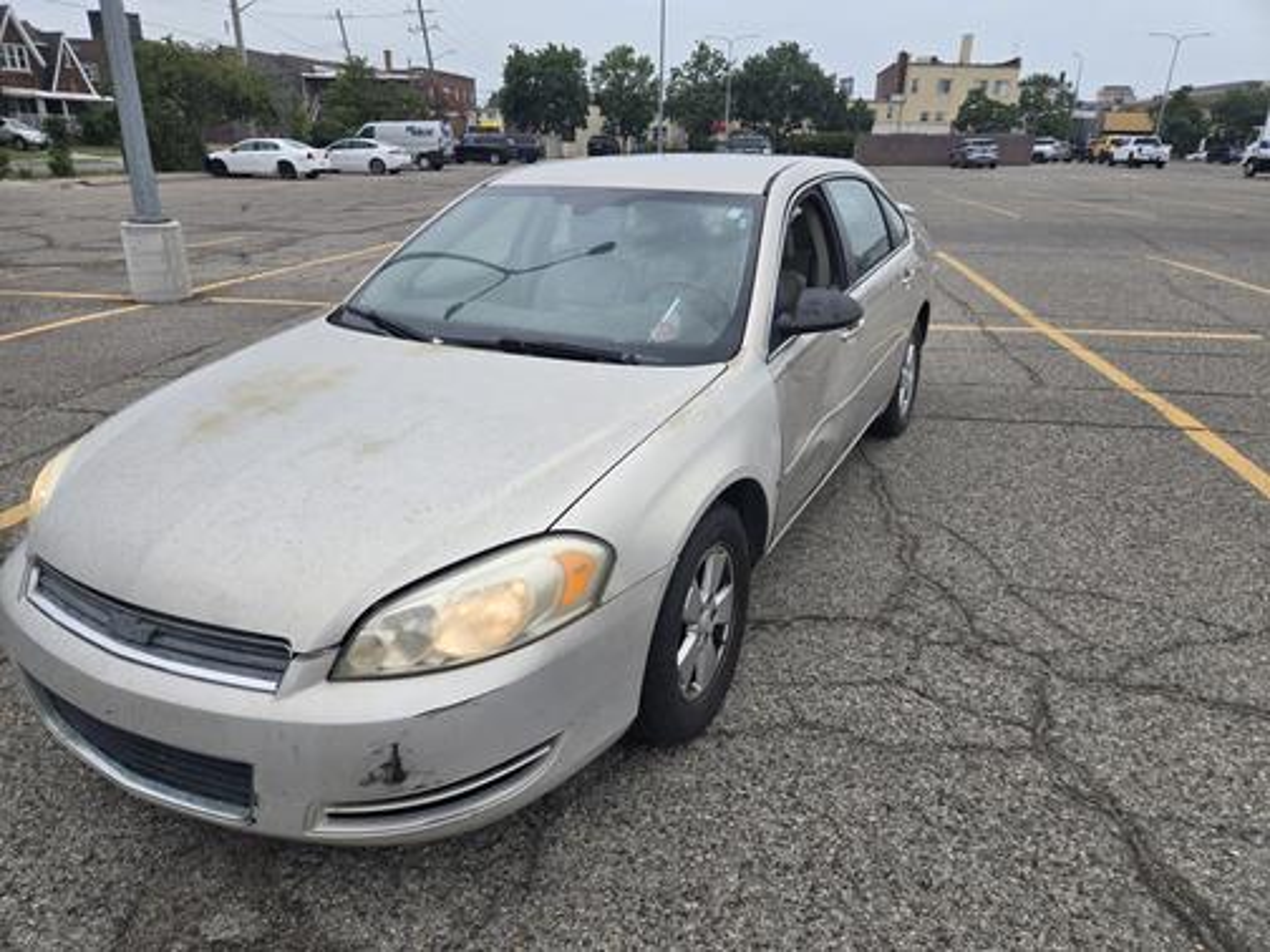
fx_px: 844
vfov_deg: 58.9
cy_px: 476
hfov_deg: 73.9
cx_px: 635
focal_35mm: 23
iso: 80
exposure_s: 1/2314
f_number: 1.8
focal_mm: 5.4
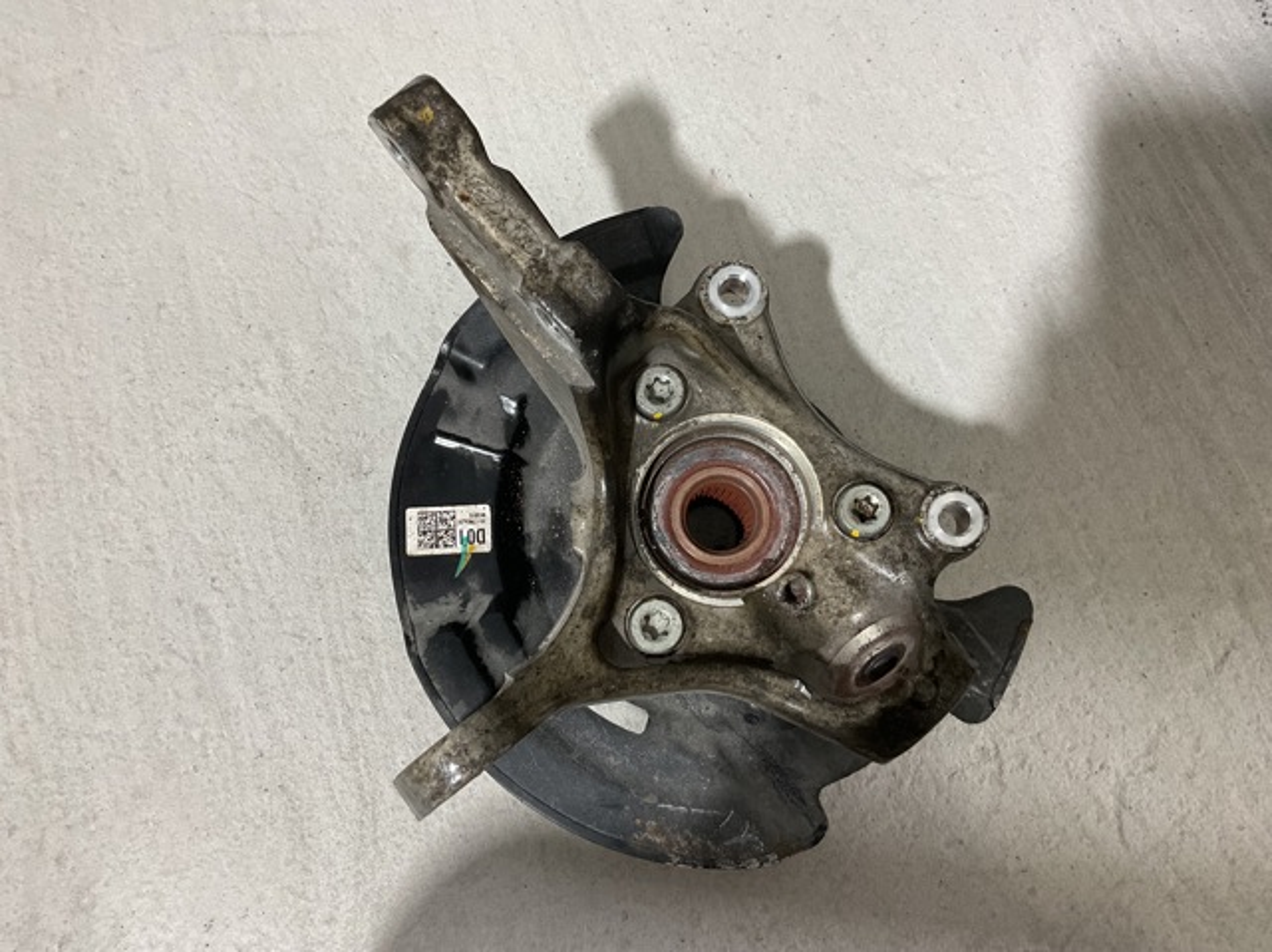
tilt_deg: -78.9
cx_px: 636
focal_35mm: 29
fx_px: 1065
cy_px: 476
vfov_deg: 48.2
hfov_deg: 61.7
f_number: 1.8
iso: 100
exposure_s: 1/50
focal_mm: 3
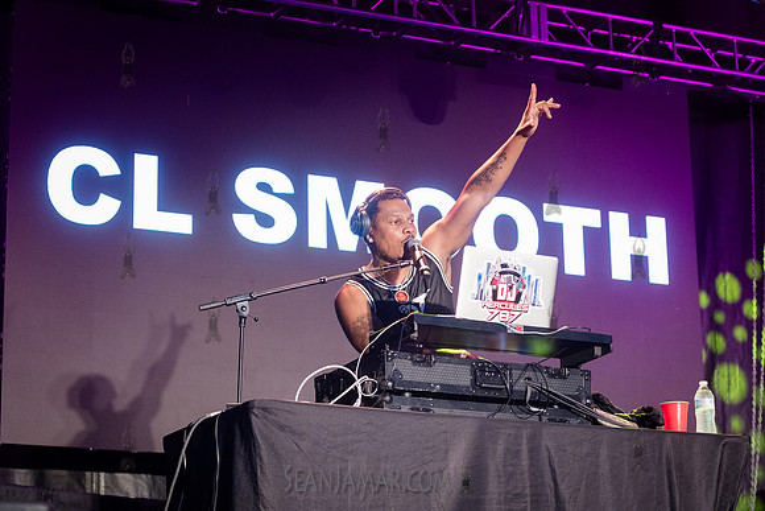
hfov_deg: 22.6
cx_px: 382
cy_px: 256
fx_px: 1913
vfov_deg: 15.2
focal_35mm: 90
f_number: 4.5
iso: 5000
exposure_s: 1/400
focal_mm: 86
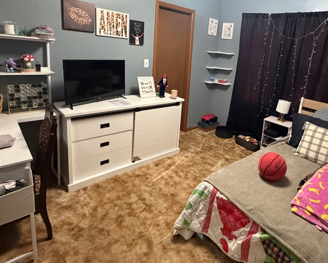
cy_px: 95
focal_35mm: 22
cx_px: 201
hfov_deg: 74.0
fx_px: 214
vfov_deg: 62.1
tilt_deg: -10.9
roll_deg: -5.3
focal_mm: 2.22
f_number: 2.2
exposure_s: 1/60
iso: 800
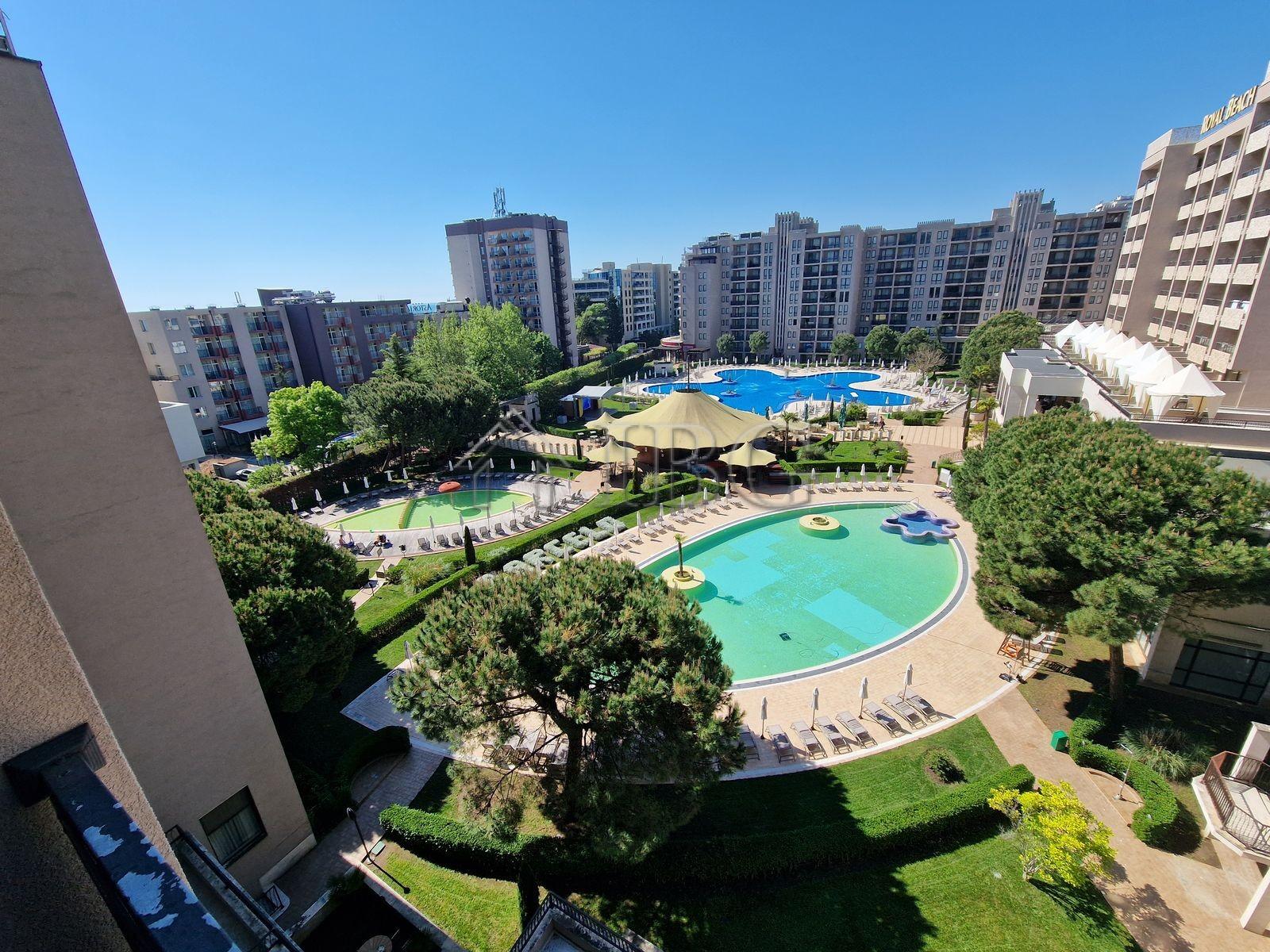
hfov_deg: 106.2
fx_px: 477
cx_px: 635
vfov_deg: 89.9
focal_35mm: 13
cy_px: 476
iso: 50
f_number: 2.2
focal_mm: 2.2
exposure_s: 1/2232
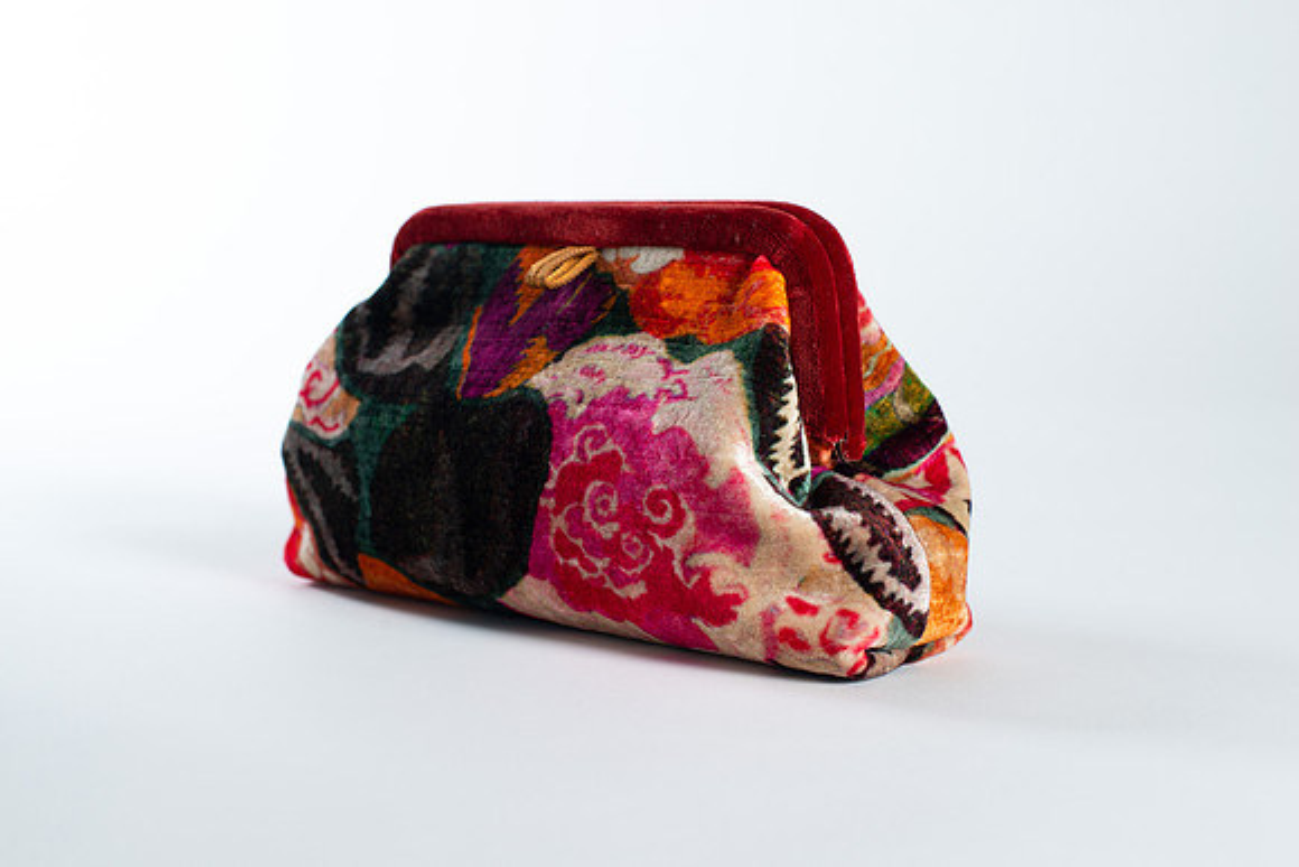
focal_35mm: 50
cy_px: 434
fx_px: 1805
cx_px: 650
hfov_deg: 39.6
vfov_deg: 27.0
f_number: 6.3
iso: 200
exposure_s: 1/200
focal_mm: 50
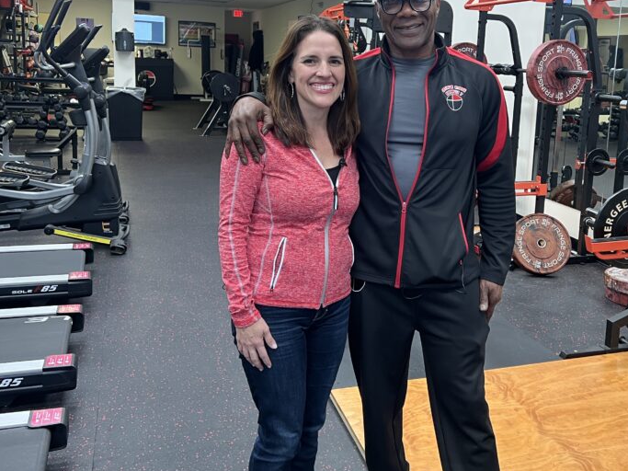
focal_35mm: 39
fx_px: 707
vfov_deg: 36.6
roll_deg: -2.1
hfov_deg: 47.5
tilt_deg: -9.2
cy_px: 171
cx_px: 382
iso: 100
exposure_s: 1/60
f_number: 1.5
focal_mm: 5.7
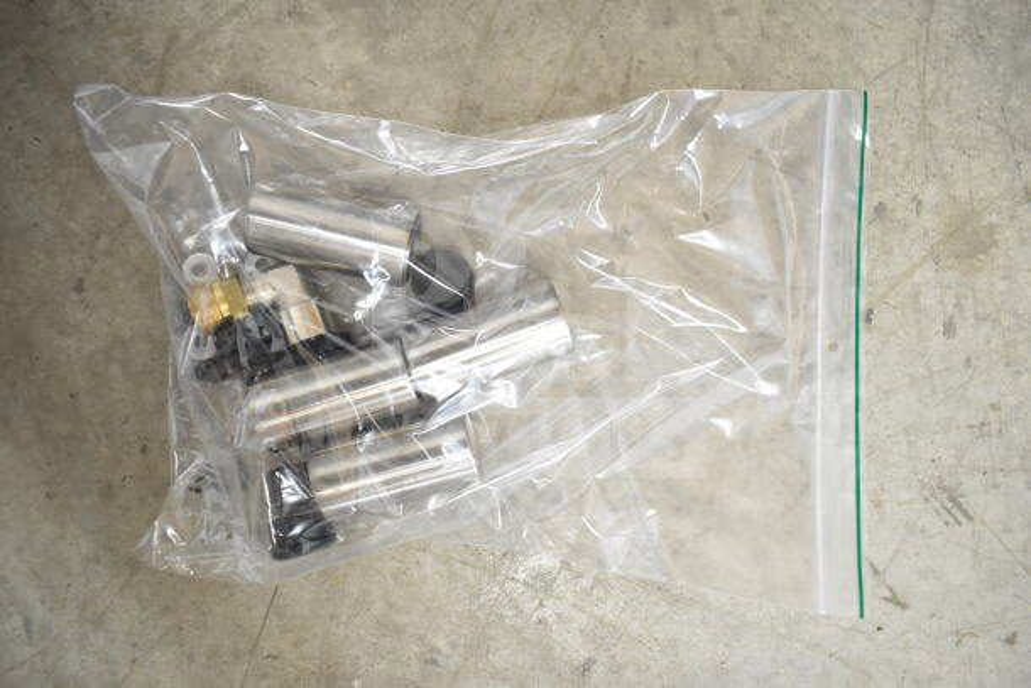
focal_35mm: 27
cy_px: 344
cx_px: 516
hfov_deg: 67.4
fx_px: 773
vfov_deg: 48.0
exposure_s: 1/50
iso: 1600
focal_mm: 18
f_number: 3.5
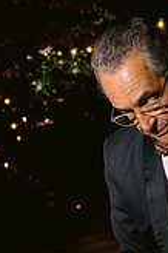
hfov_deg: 16.6
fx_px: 540
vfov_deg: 26.2
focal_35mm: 77
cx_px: 223
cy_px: 171
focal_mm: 28
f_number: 4
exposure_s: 1/80
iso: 800
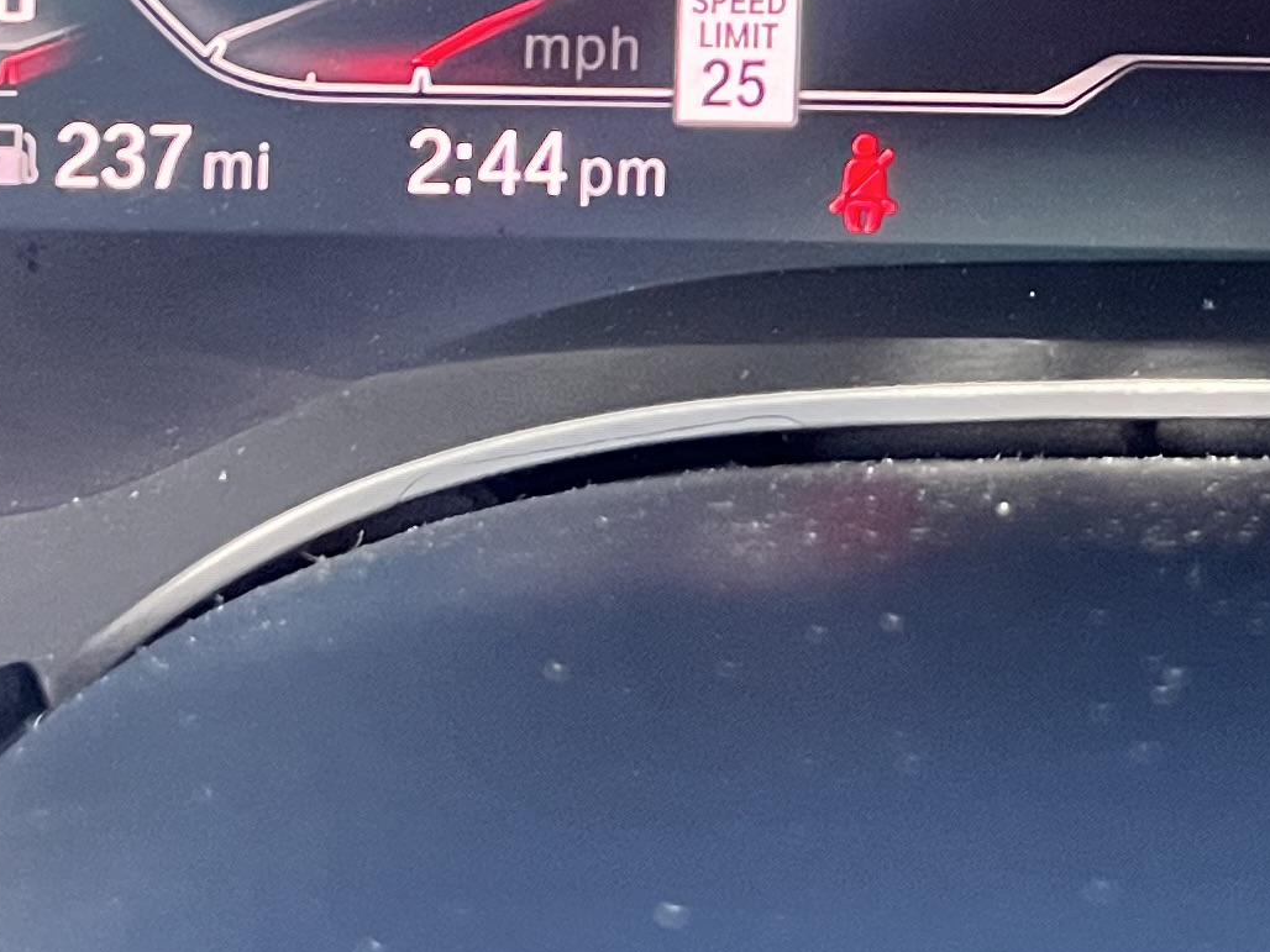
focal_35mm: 102
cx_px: 1286
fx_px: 3742
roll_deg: +2.8
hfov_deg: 18.7
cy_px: -583
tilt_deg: -18.6
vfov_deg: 13.5
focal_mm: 5.7
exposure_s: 1/60
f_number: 1.5
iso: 400
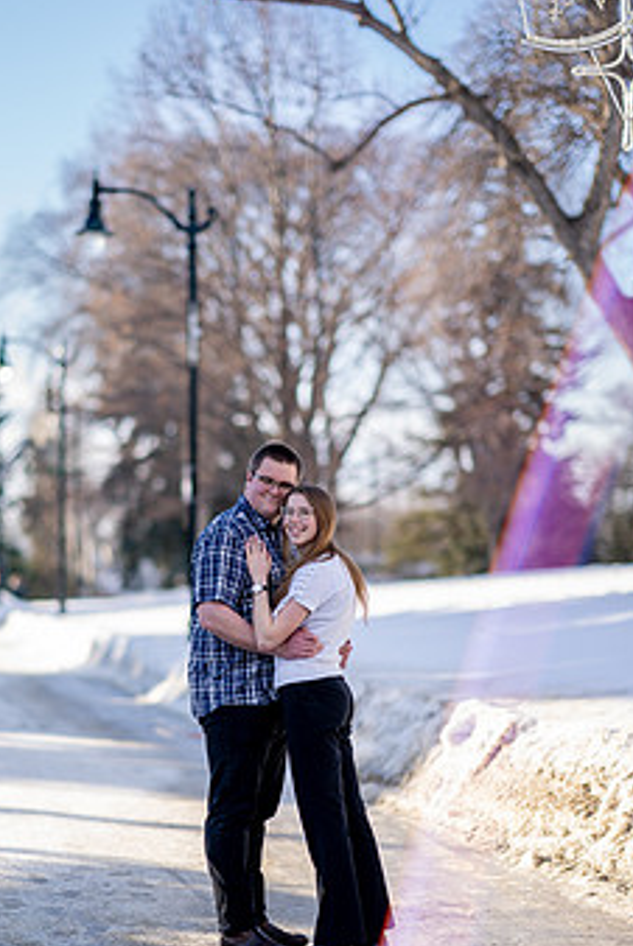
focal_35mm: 113
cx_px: 218
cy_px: 549
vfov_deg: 18.1
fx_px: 2974
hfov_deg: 12.1
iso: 50
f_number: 1.4
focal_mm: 85
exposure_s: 1/1600
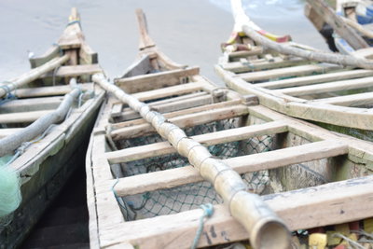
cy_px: 124
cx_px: 186
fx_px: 777
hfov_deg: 27.0
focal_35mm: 75
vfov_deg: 18.2
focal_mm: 50
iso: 100
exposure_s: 1/160
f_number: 4
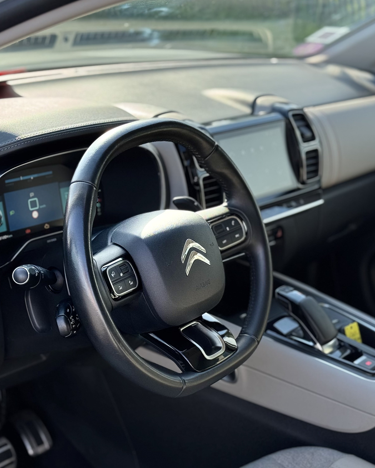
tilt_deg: -19.6
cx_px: 127
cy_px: 232
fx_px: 874
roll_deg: -2.3
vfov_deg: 30.0
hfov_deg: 24.1
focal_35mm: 63
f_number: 1.78
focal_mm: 6.76
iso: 64
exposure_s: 1/549
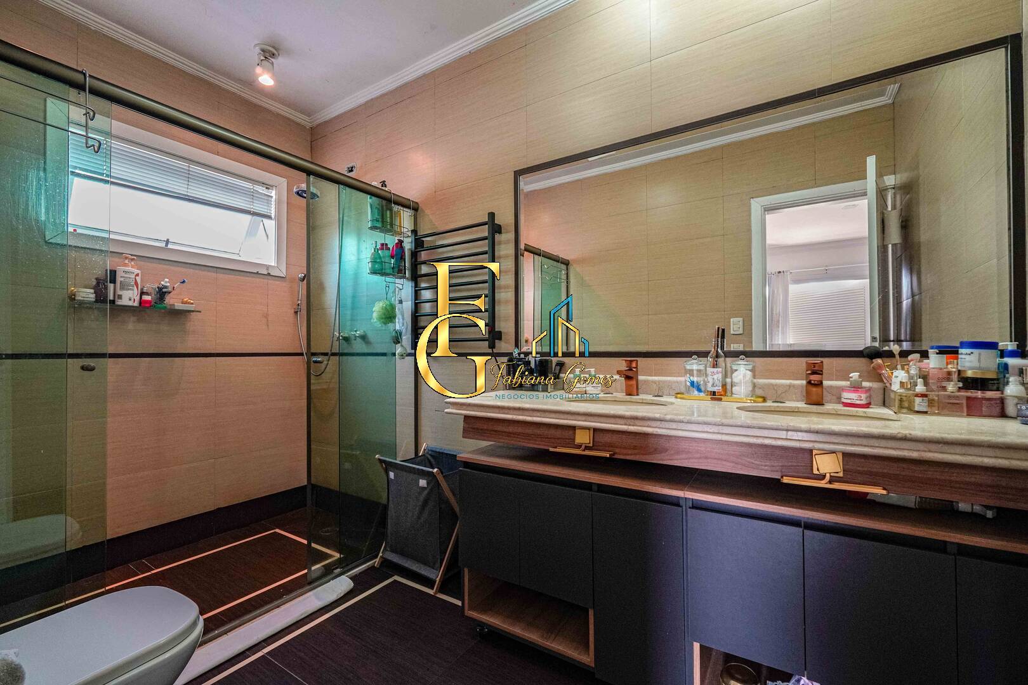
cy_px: 342
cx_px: 514
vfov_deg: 77.3
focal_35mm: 15
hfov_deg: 100.4
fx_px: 428
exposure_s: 1/20
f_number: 5.6
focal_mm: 10
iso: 640
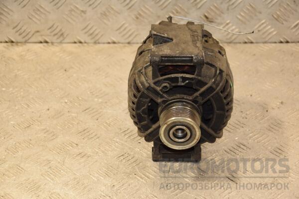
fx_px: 772
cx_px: 150
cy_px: 100
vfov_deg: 14.7
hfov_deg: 21.9
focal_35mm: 93
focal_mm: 62
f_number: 5.3
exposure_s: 1/160
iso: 800
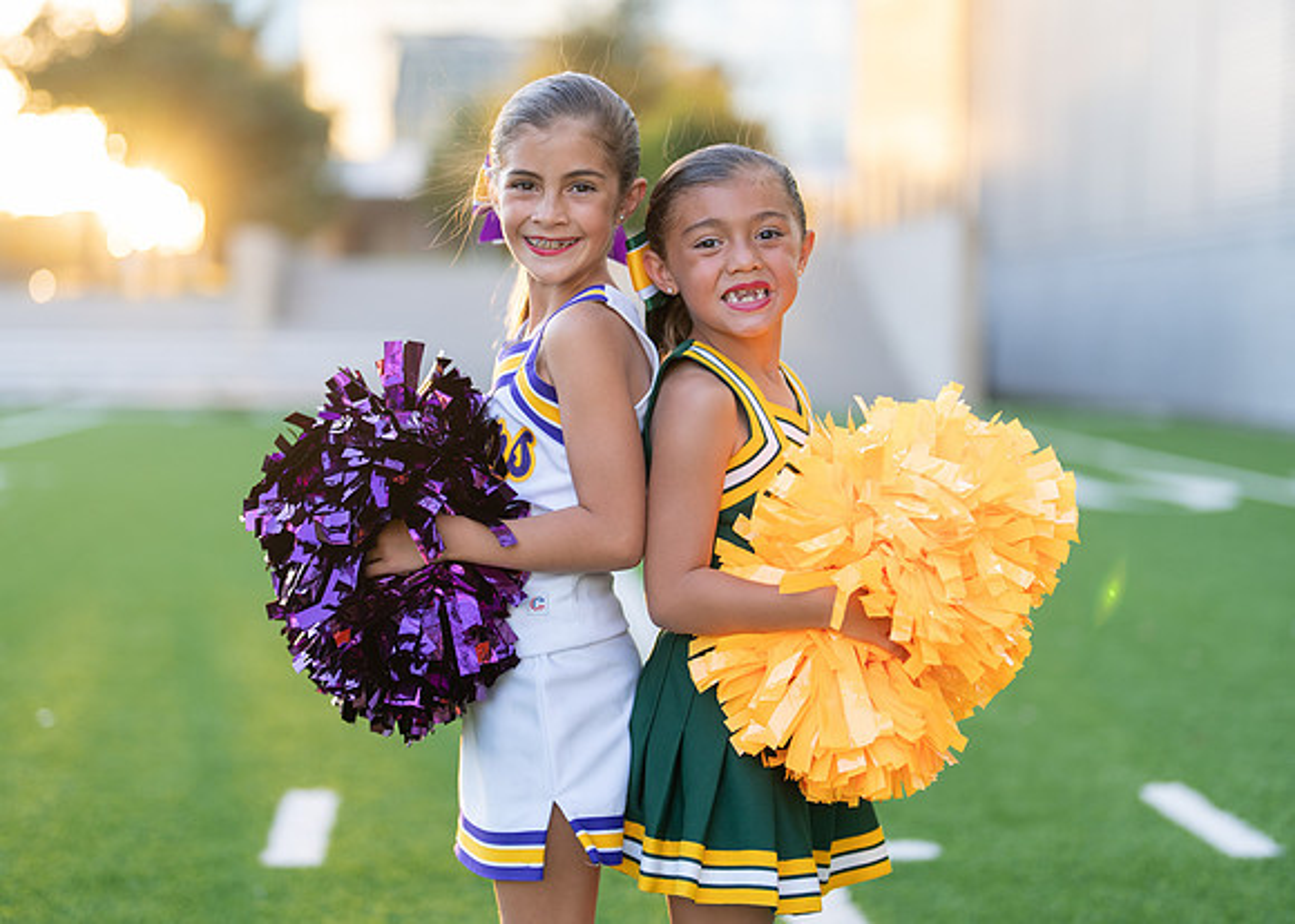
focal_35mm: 62
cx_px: 624
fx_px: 2285
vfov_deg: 22.9
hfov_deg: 31.6
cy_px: 395
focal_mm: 50
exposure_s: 1/400
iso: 125
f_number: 1.2
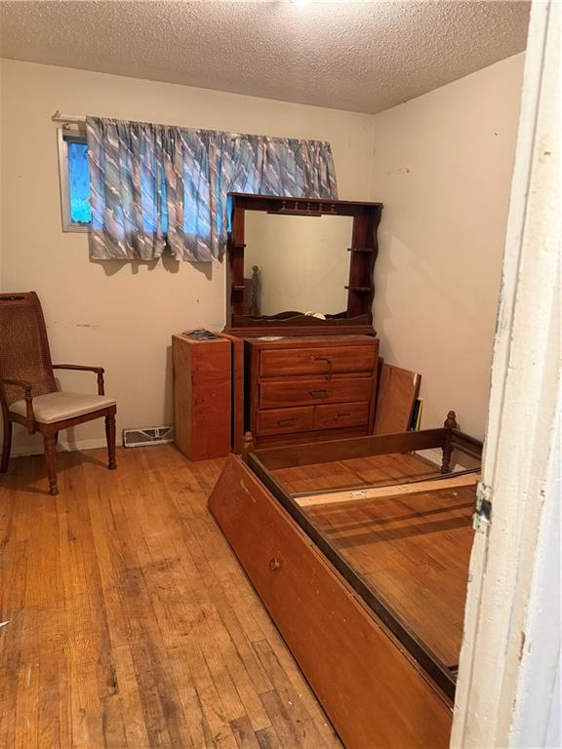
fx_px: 520
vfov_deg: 71.6
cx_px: 281
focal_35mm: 24
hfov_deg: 56.8
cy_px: 374
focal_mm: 6.76
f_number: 1.78
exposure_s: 1/60
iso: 800
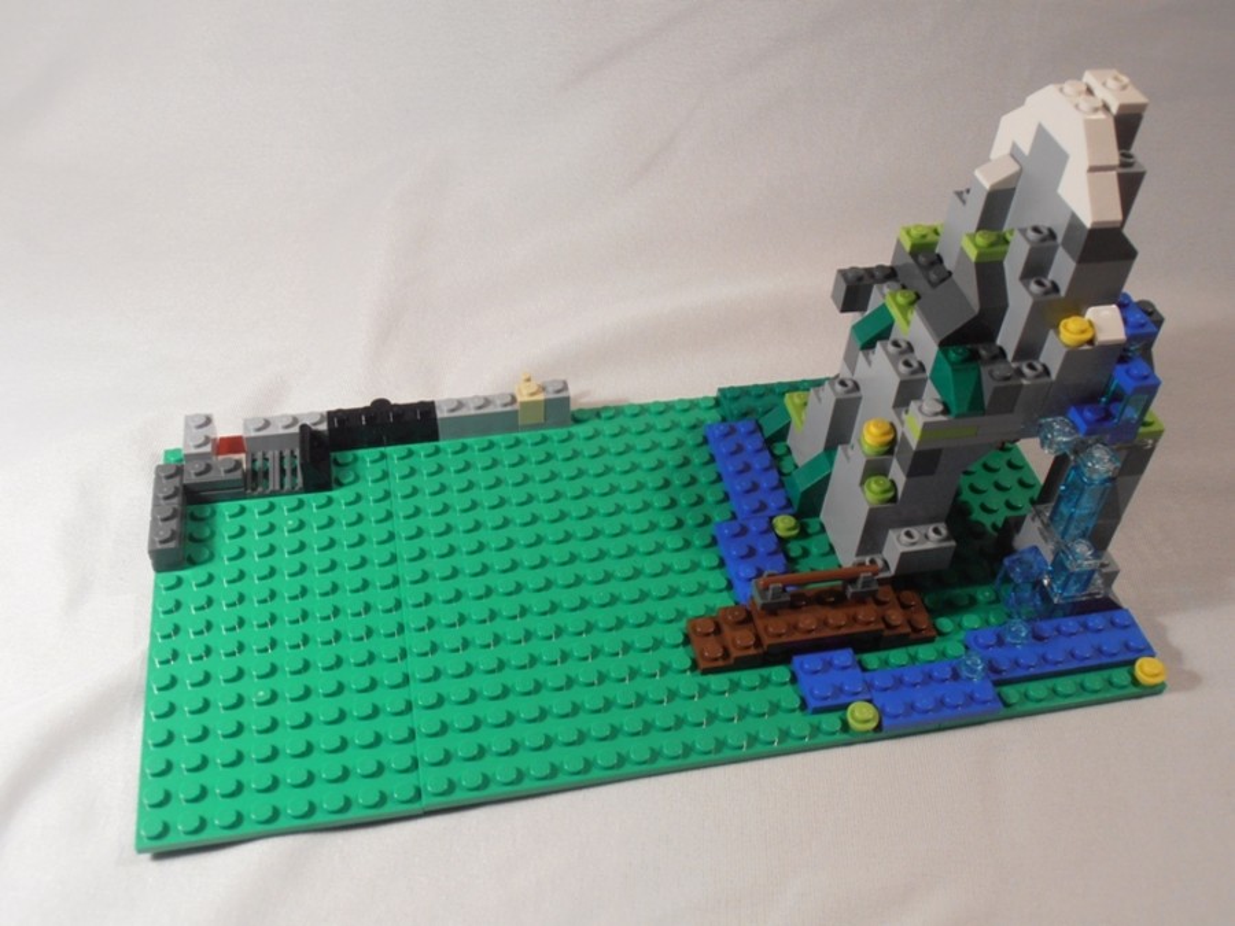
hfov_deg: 50.1
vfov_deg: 38.7
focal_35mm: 37
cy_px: 463
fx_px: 1320
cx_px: 618
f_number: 3.9
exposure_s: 1/25
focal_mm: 6.61
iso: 125
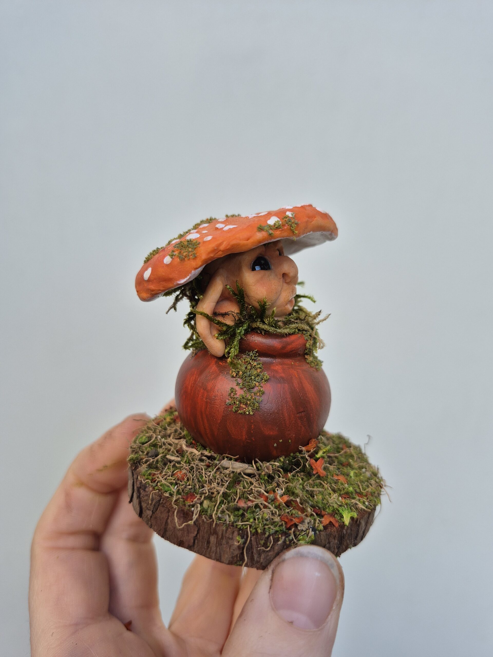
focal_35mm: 23
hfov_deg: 58.9
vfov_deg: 73.9
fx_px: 437
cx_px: 246
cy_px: 328
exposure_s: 1/180
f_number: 1.8
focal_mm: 5.4
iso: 40
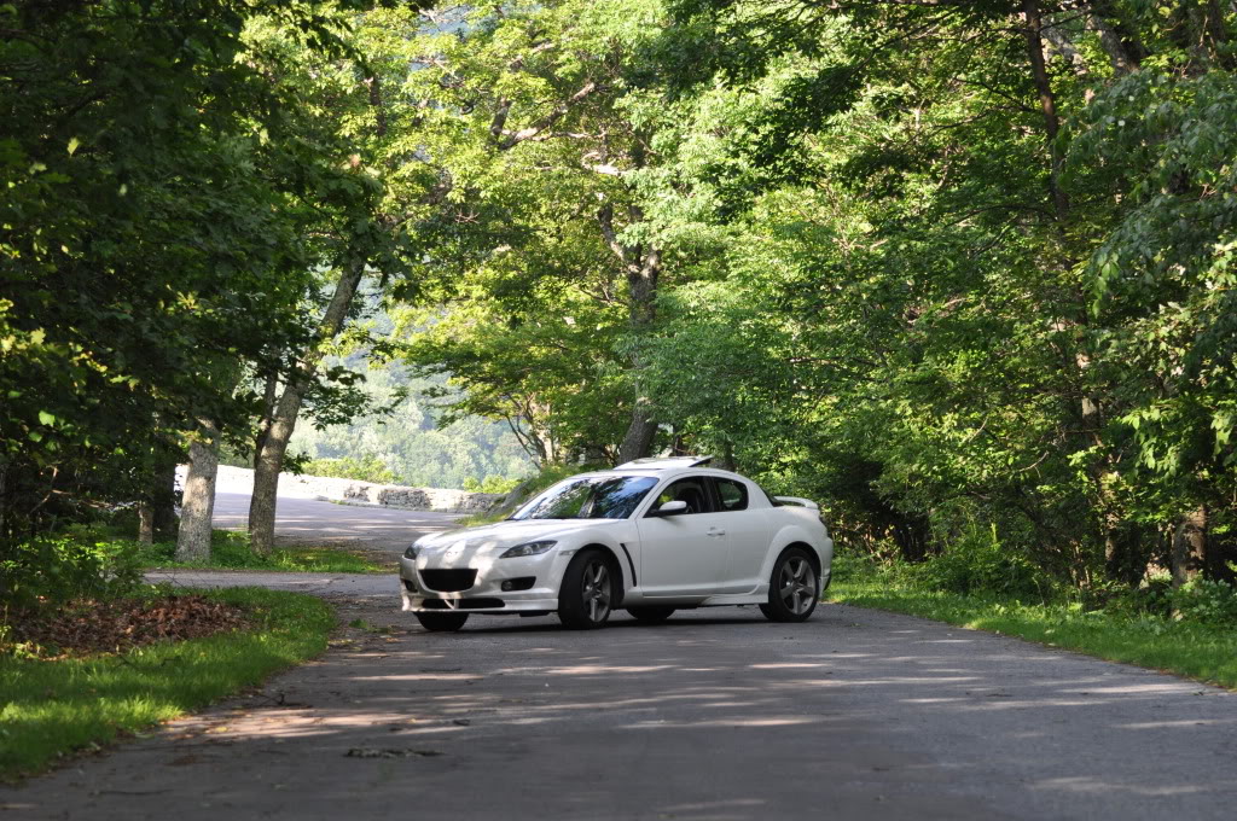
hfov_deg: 19.5
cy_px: 410
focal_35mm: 105
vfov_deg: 13.0
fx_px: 3603
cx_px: 618
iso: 400
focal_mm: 70
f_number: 4.5
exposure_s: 1/250
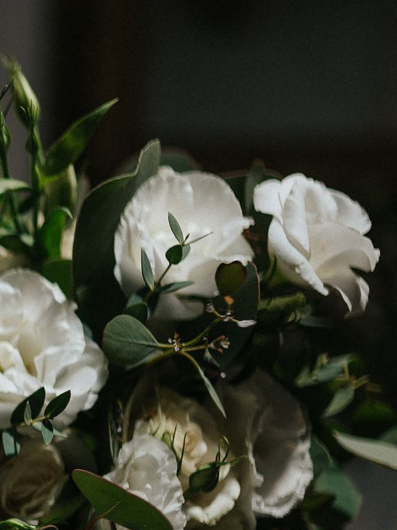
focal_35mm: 100
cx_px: -283
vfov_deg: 19.3
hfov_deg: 13.5
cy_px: 475
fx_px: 1529
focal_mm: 35
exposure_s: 1/100
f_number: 1.8
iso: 50
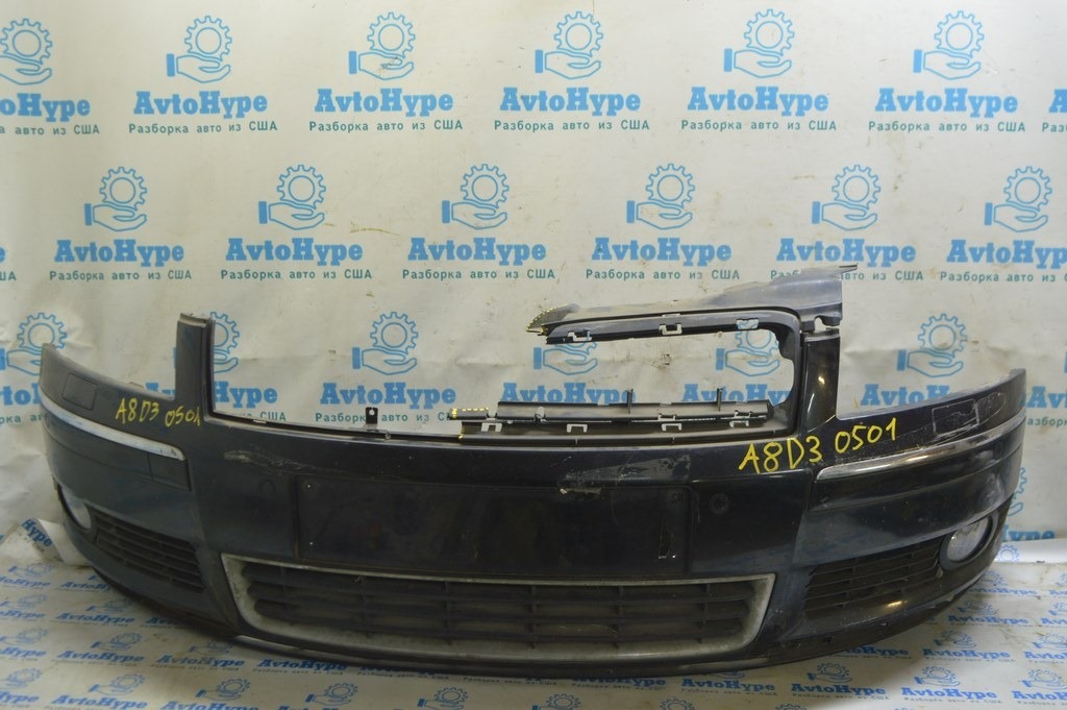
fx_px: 933
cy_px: 355
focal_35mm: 32
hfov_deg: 59.5
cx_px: 534
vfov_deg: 41.6
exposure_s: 1/20
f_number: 5.6
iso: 400
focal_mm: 21
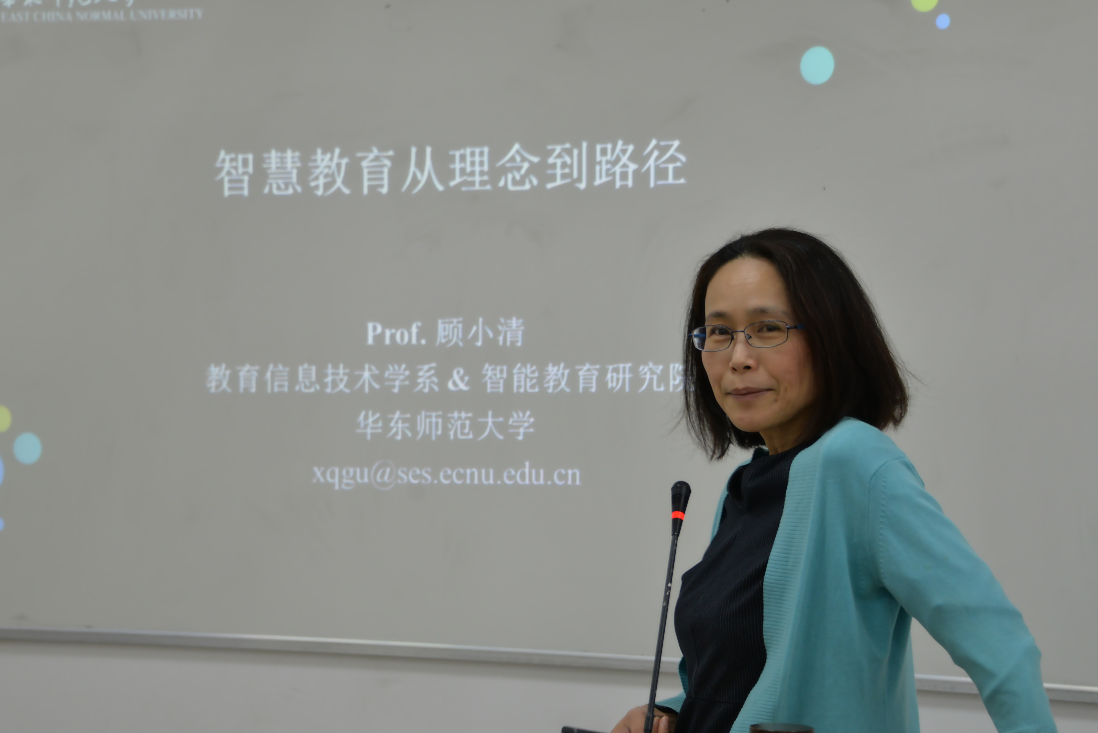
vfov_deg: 12.9
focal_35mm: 106
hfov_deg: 19.3
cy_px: 384
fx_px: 3234
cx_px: 589
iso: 500
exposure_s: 1/60
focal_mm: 85
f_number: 5
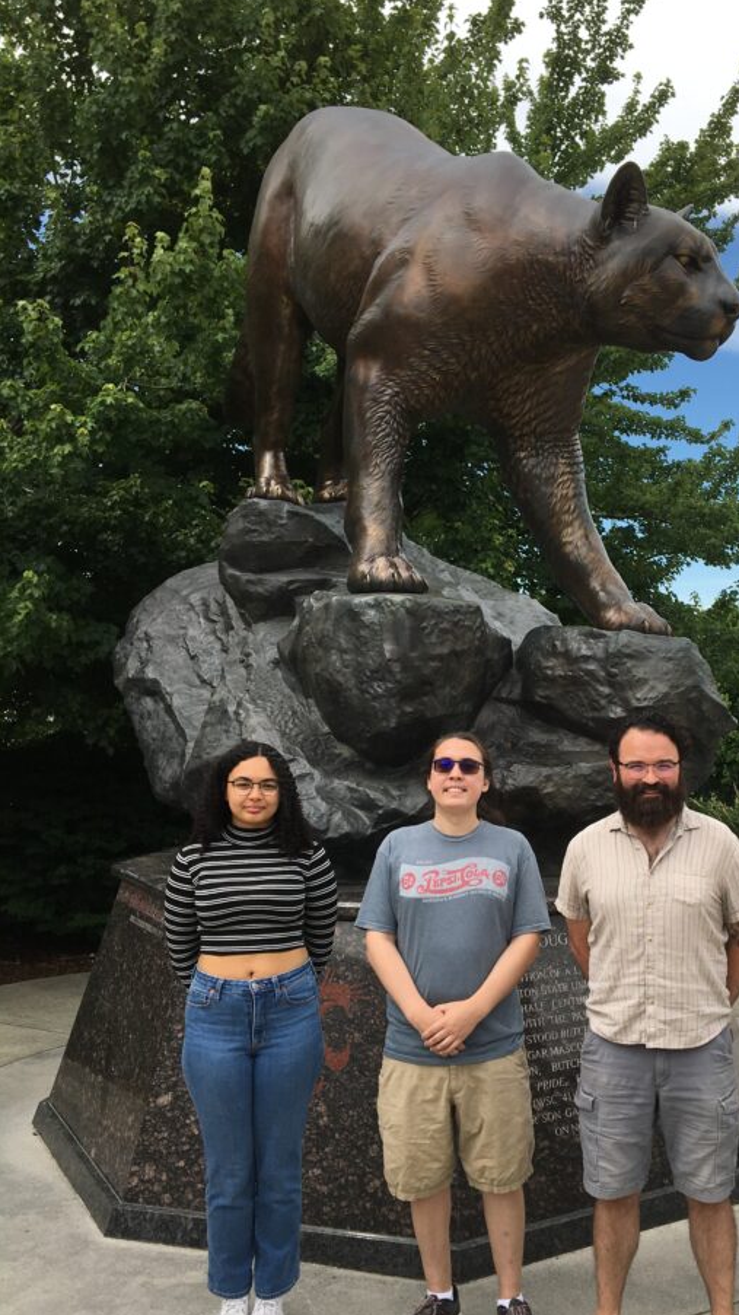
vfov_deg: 54.0
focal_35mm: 37
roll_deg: +0.1
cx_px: 576
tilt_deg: +0.8
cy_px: 692
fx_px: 1290
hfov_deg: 31.3
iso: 25
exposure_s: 1/1083
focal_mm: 4.15
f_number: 2.2
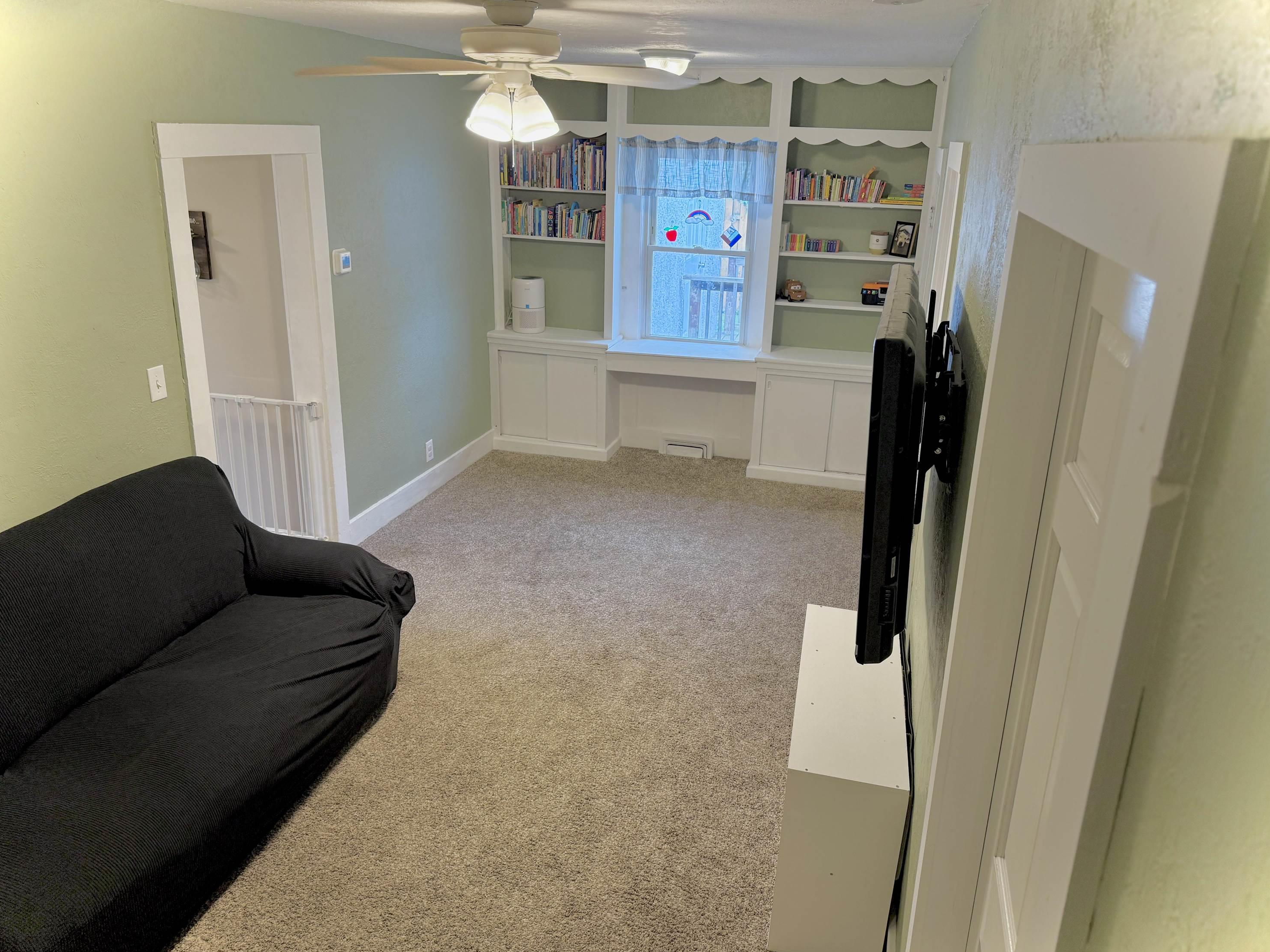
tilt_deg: -19.5
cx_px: 646
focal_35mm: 25
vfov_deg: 54.9
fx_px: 917
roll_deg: -1.9
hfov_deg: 69.4
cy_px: 467
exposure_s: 1/60
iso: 125
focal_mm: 6.76
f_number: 1.78
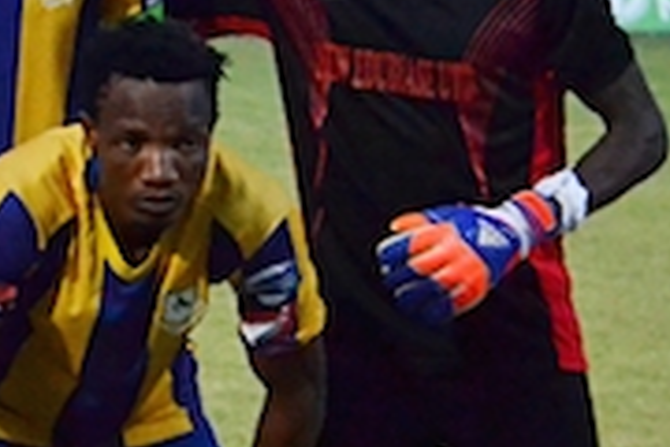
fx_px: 7686
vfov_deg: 3.3
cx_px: -573
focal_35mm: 413
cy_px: 278
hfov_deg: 4.9
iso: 3200
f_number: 6.3
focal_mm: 62
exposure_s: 1/500
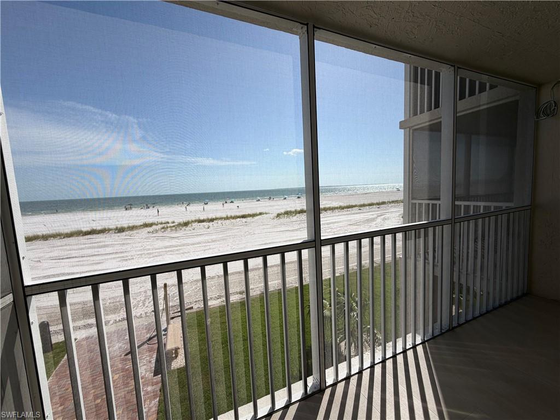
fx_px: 226
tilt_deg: -6.3
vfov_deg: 85.7
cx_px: 280
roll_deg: +2.7
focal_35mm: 14
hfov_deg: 102.1
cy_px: 210
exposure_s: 1/770
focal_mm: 2.22
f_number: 2.2
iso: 20
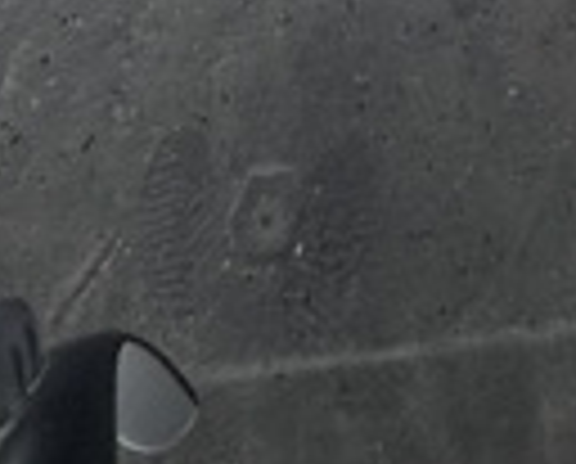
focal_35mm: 71
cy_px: -903
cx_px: 446
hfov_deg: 26.3
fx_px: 1213
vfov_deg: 11.7
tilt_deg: -38.0
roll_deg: +11.6
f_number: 2.2
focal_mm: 2.22
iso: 40
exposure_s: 1/275
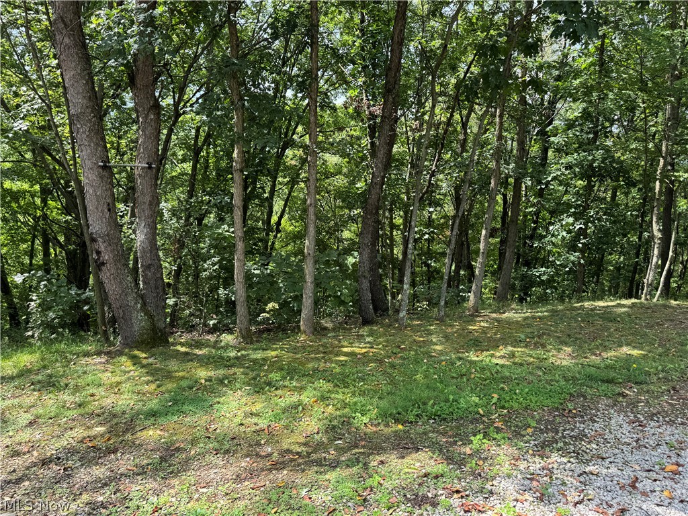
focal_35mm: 24
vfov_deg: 56.8
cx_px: 344
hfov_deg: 71.6
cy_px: 258
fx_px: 477
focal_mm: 6.76
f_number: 1.78
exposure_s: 1/558
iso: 80
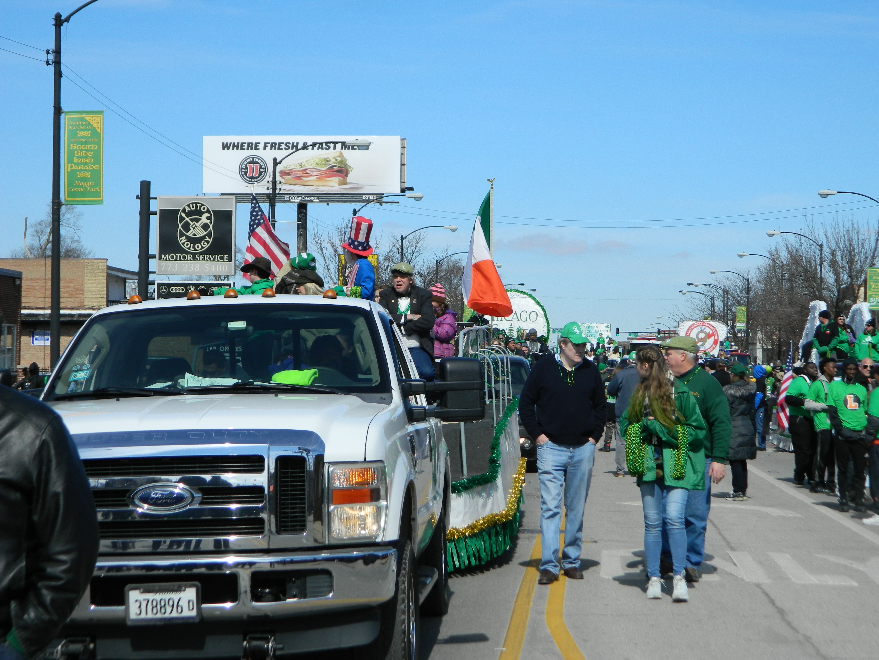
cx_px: 440
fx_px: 2133
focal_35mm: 84
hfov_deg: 23.3
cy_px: 330
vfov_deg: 17.6
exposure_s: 1/800
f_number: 4.2
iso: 80
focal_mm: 15.1
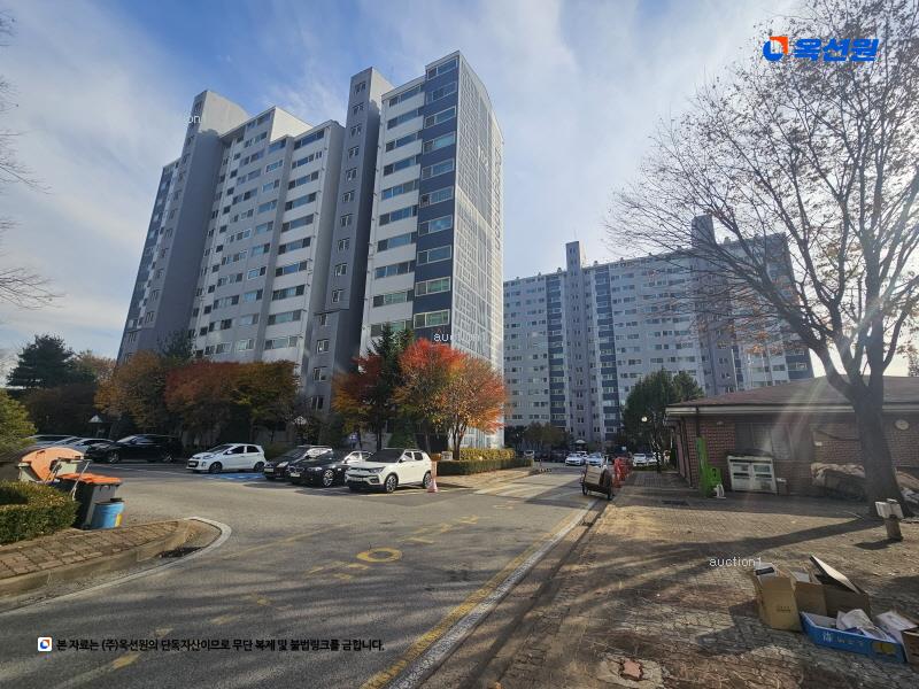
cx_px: 460
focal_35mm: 13
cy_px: 344
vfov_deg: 89.9
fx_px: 345
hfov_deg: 106.2
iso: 50
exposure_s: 1/2210
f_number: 2.2
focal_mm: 2.2
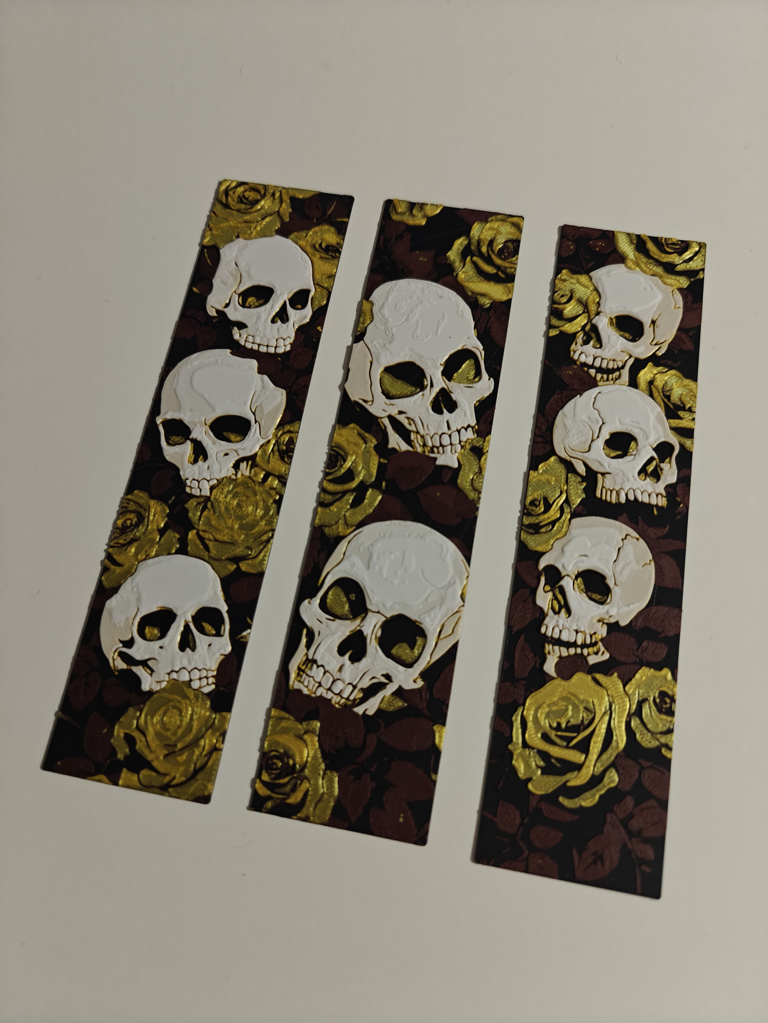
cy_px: 512
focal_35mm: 23
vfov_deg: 73.9
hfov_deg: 58.9
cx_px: 384
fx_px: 680
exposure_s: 1/100
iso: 640
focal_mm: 6.06
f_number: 1.6
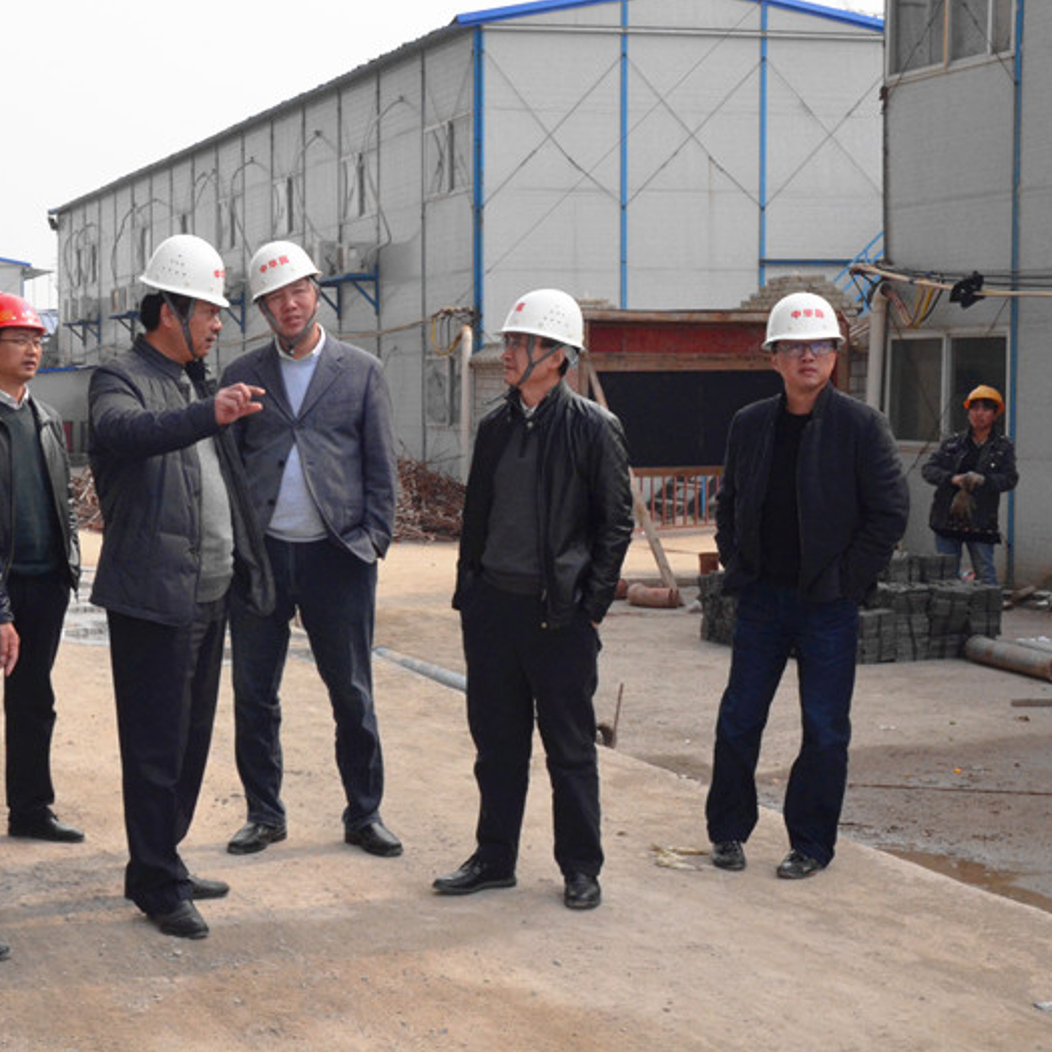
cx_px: 259
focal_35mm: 66
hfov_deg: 25.8
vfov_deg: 26.1
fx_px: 2269
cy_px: 523
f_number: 25
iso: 1600
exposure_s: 1/250
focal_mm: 34
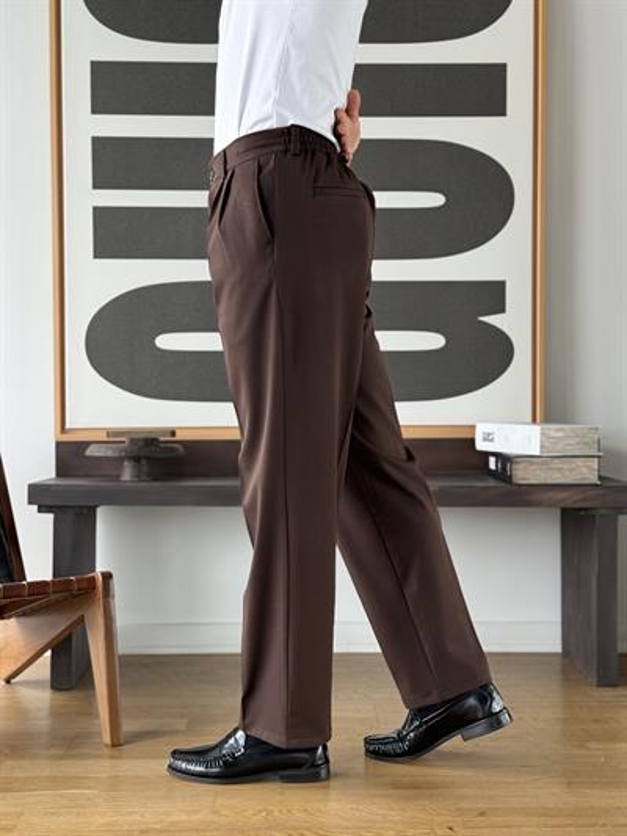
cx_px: 314
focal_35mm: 48
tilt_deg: -1.0
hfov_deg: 30.3
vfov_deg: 39.6
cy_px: 418
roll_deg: -0.2
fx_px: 1159
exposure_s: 1/158
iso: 100
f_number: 1.78
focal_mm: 6.76
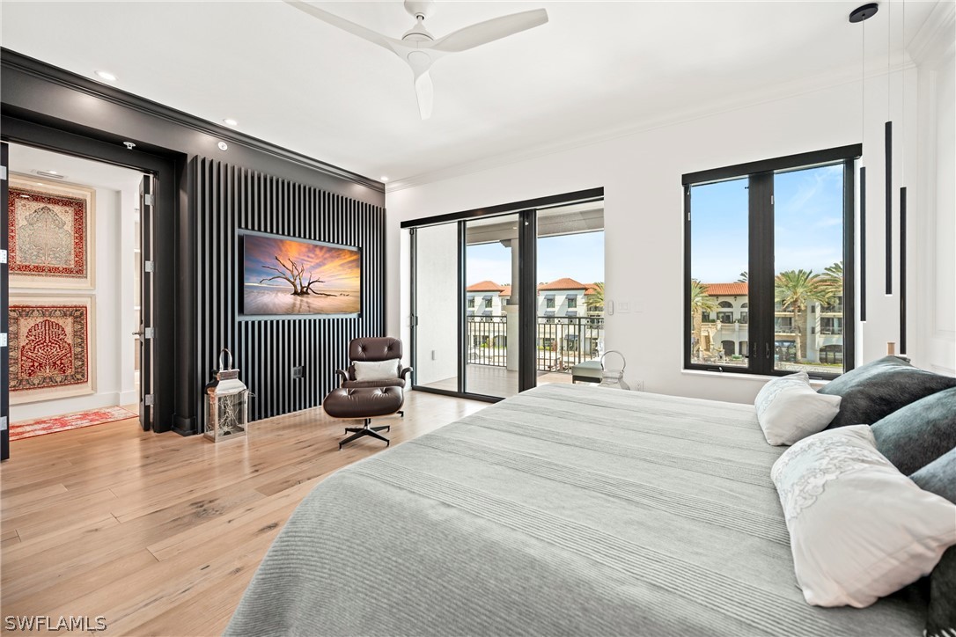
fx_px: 372
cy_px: 318
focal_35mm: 14
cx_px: 478
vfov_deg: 81.2
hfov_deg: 104.3
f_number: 4
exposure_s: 1/40
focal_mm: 14
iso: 100
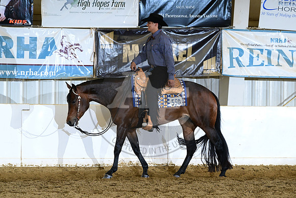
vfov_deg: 8.1
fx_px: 1398
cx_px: 148
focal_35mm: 170
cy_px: 99
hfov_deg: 12.1
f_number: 6.3
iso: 5000
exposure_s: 1/200
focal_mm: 170
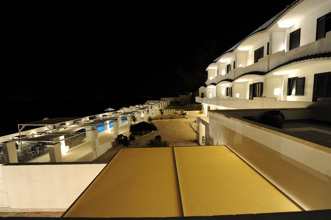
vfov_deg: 81.1
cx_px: 166
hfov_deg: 104.3
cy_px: 110
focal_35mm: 14
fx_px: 129
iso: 200
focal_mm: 14
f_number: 6.3
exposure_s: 10
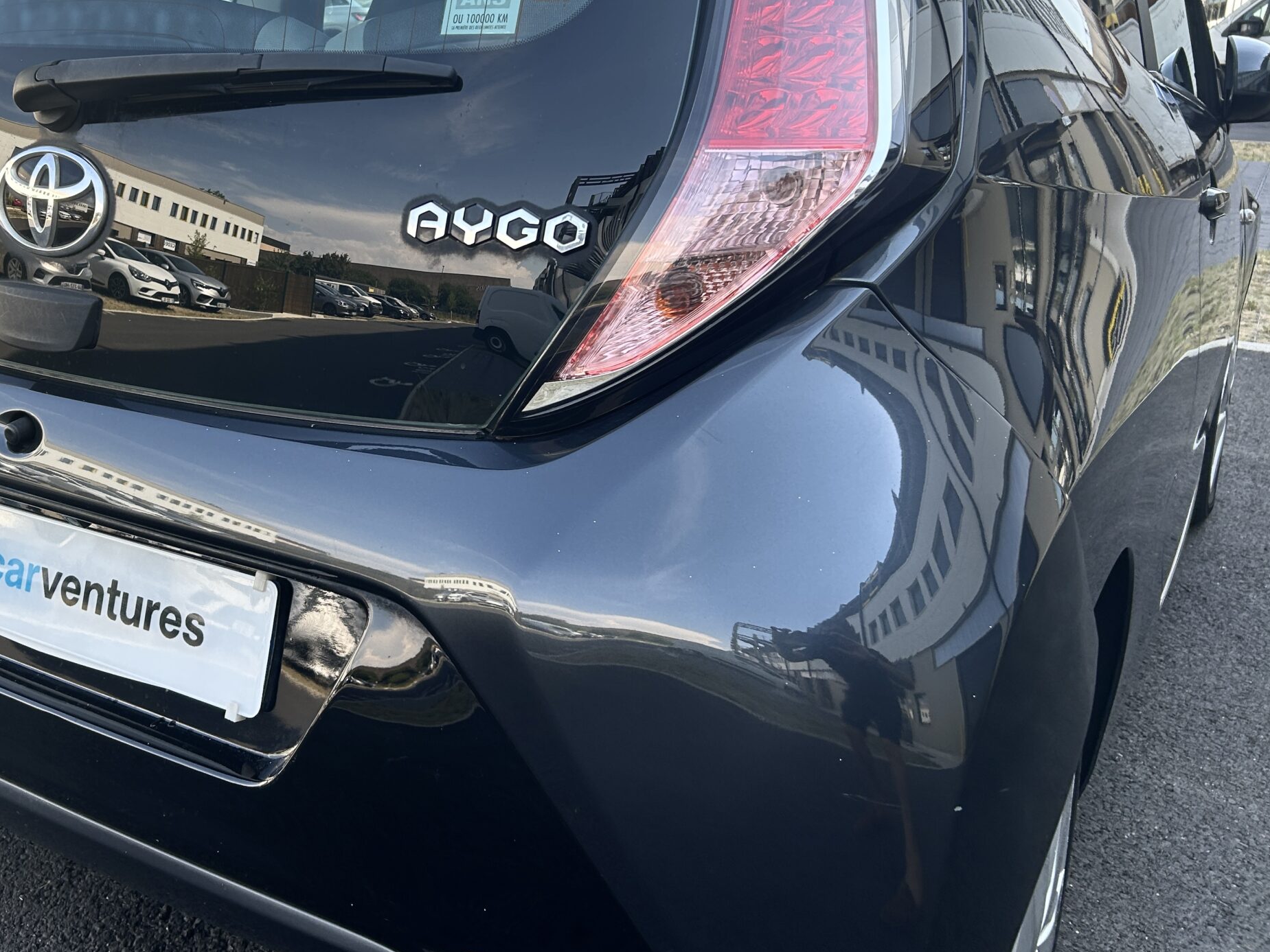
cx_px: 395
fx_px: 1321
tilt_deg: -13.3
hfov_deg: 50.2
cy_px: 351
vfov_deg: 39.4
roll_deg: -3.2
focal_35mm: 36
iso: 50
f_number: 1.5
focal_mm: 5.7
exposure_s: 1/552
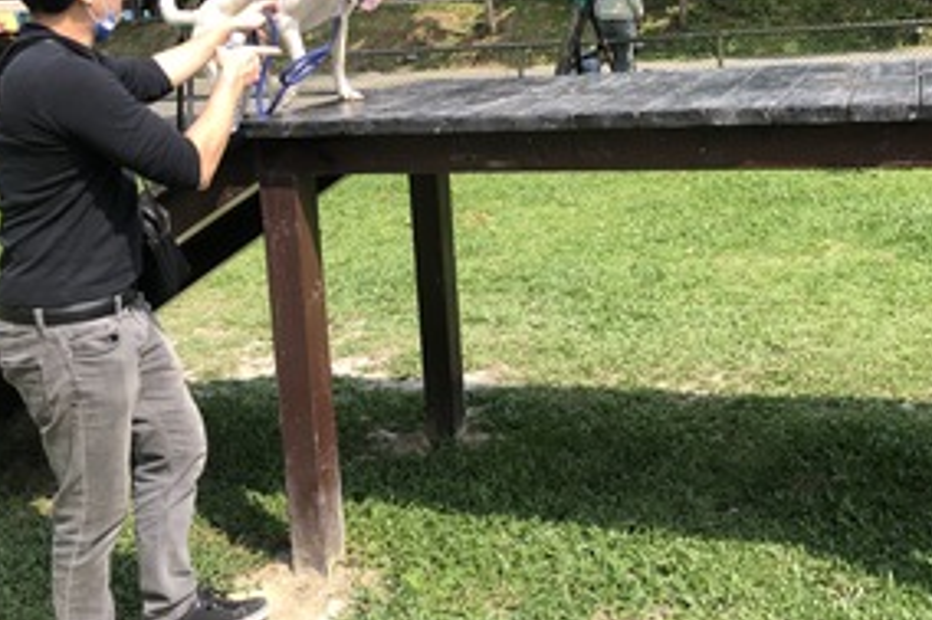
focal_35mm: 41
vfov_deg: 32.1
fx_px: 1061
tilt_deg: -8.0
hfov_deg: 47.2
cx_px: 555
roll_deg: +5.0
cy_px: 167
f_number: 1.8
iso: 20
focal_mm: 4
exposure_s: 1/657
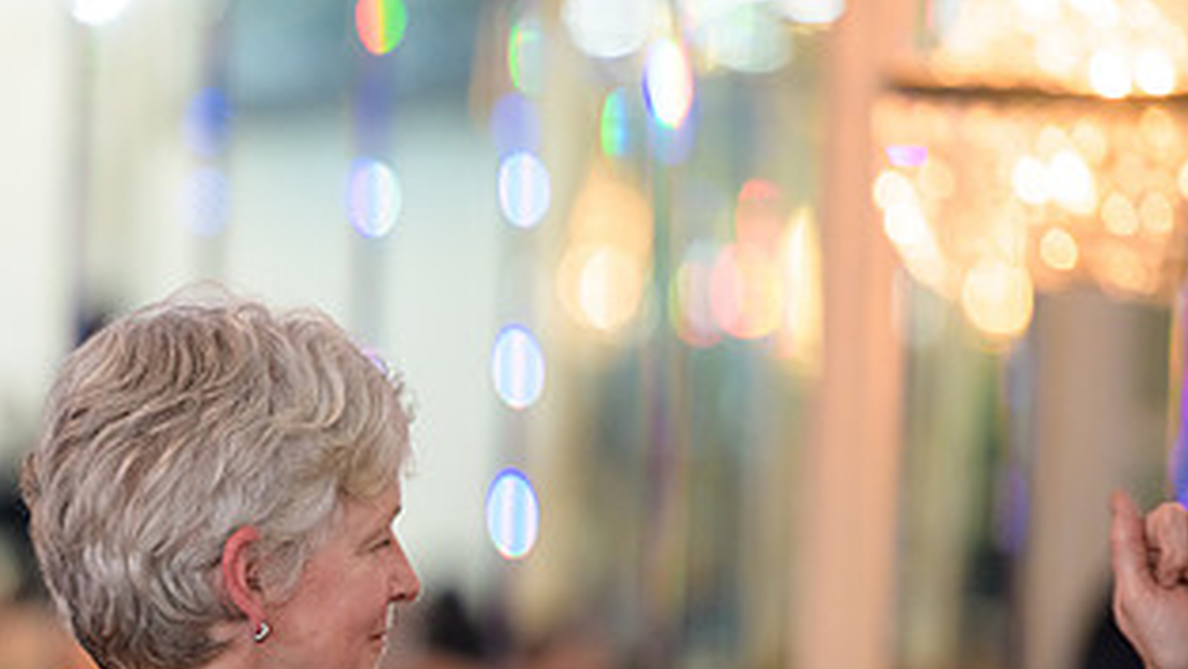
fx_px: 12197
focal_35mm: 387
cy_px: 637
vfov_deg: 3.1
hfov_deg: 5.6
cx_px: 322
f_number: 3.2
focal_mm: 200
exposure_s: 1/125
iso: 1000
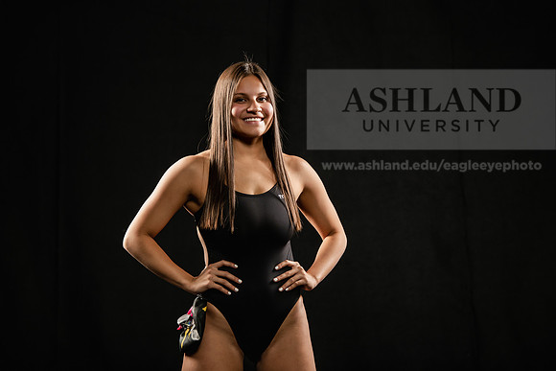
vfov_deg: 11.0
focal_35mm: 125
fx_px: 1931
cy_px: 186
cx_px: 278
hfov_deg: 16.4
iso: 400
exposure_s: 1/250
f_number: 5.6
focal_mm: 125
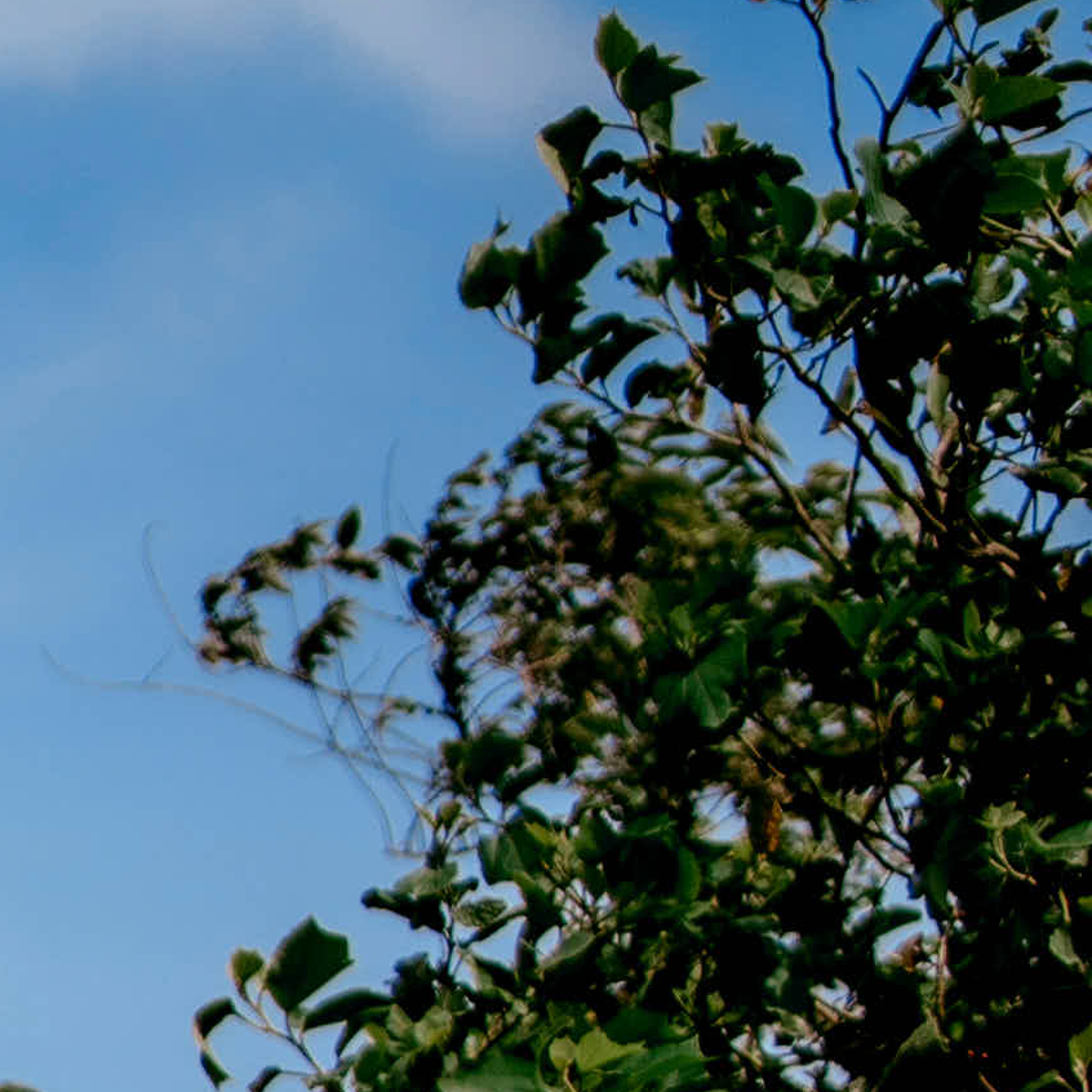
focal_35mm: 211
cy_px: 3205
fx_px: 7531
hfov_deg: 8.0
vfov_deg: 7.4
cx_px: -932
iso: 100
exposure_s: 1/8000
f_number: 1.4
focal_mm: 35
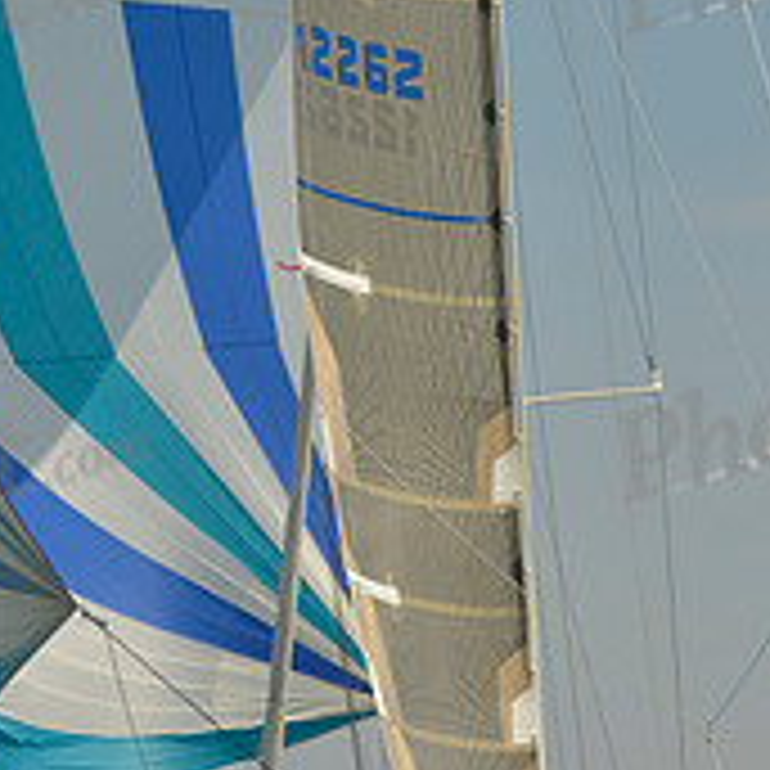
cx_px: 385
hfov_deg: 8.7
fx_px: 5084
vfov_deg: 8.7
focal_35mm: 202
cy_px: 216
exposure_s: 1/1250
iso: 200
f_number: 8
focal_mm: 70
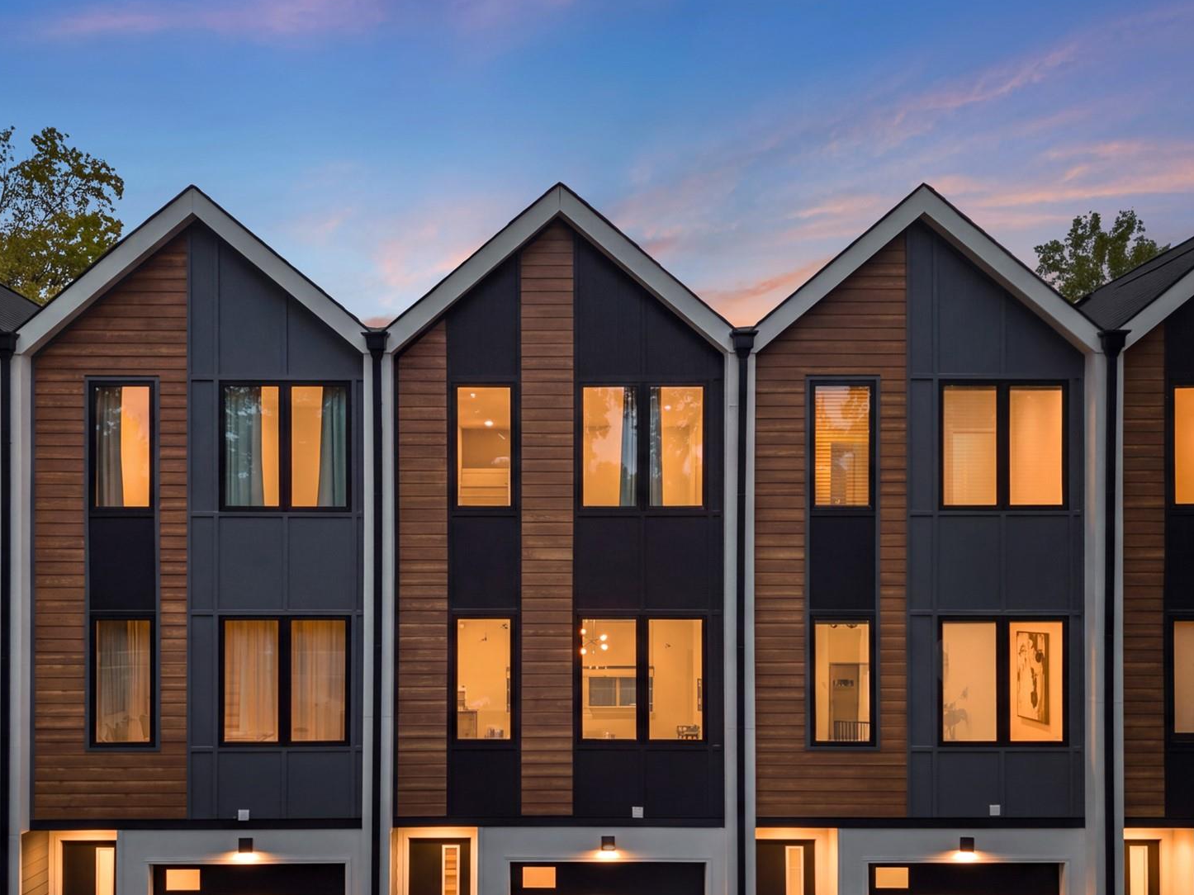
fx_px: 1173
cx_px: 550
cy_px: 576
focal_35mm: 34
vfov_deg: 41.4
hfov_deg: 53.9
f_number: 1.8
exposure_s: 1/120
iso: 160
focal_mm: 8.67
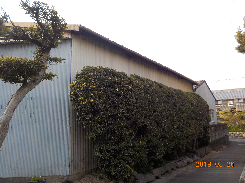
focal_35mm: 30
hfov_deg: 60.0
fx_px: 212
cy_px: 92
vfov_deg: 46.8
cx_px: 122
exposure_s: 1/250
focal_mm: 4.1
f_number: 3.3
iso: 125
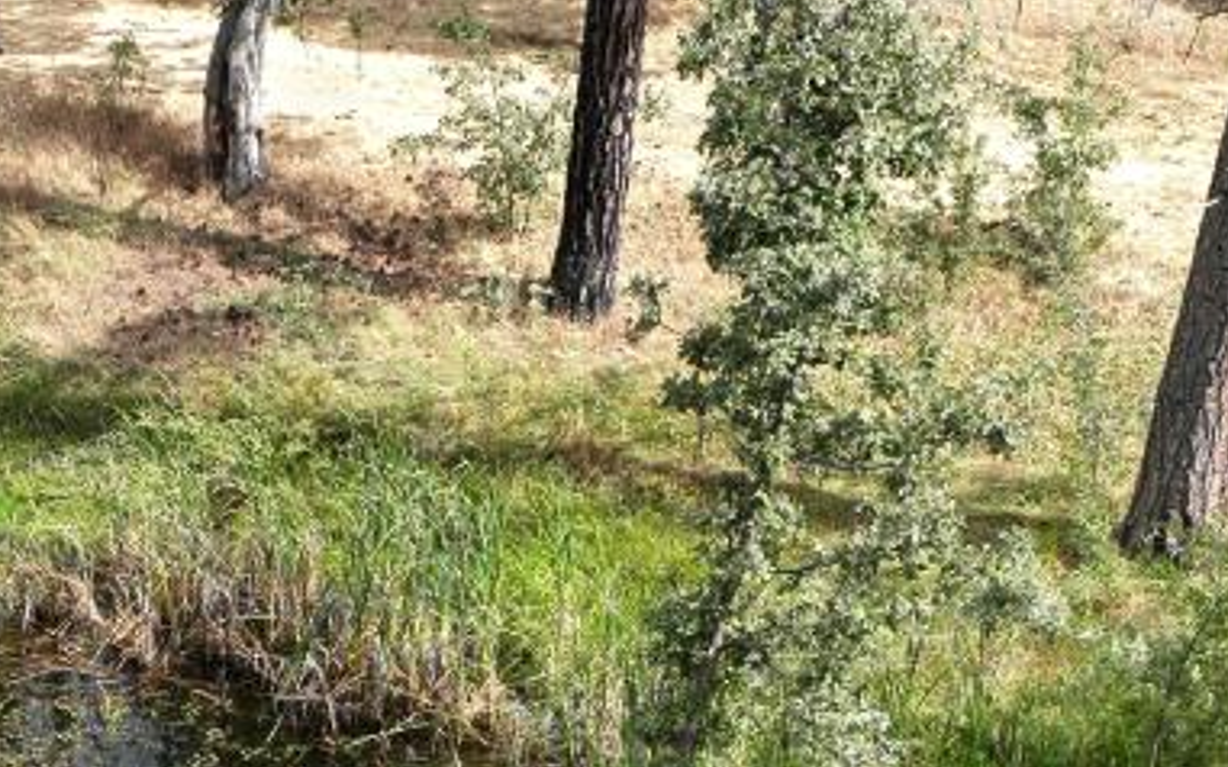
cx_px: 277
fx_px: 3346
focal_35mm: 100
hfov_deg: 20.6
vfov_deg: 12.6
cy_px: 1033
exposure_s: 1/800
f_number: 2.8
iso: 120
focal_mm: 12.3
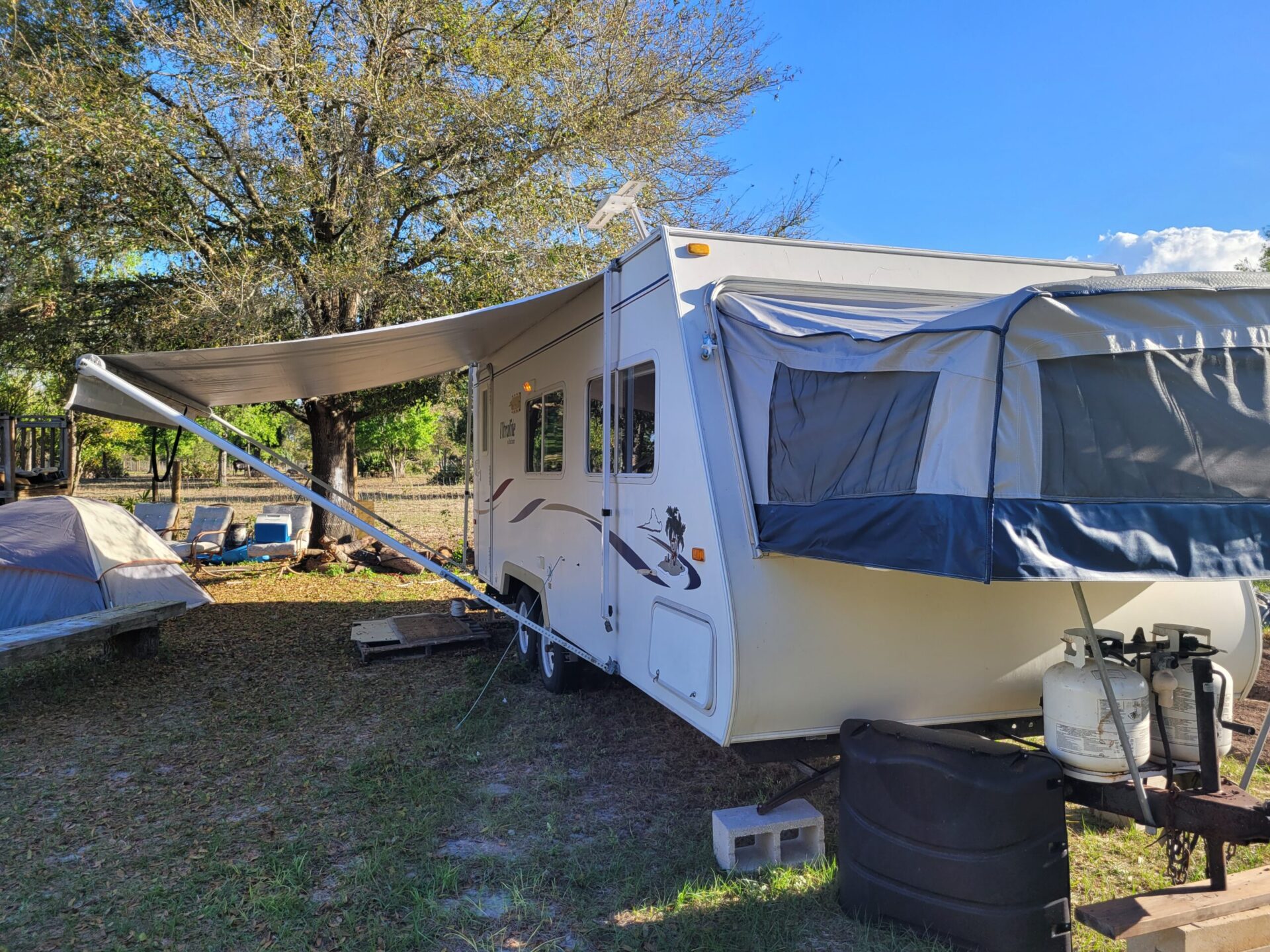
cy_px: 476
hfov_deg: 67.3
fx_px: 954
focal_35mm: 26
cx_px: 635
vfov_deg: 53.1
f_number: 1.8
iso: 40
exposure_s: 1/1029
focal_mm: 5.4
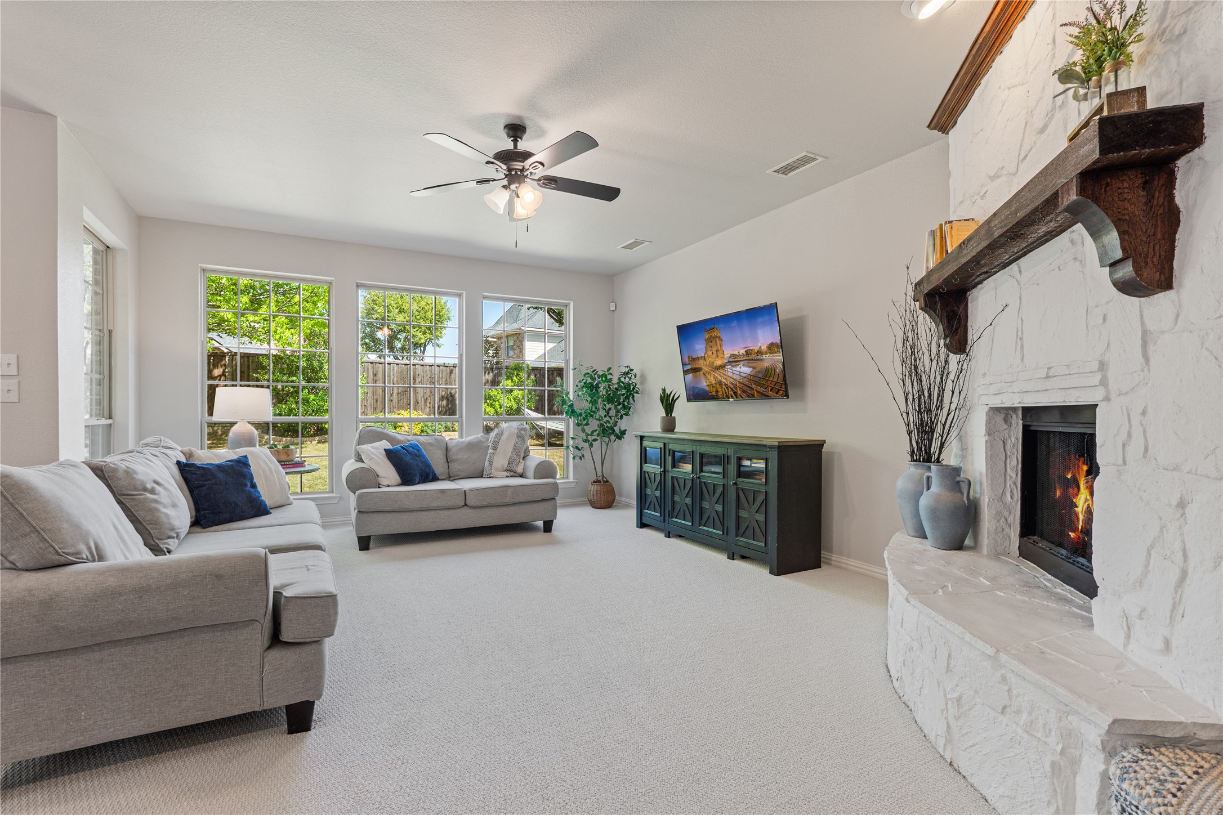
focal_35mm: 16
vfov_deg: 72.1
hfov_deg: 95.0
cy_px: 408
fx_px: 560
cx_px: 612
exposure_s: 1/3
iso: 125
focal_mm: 11
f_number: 5.6
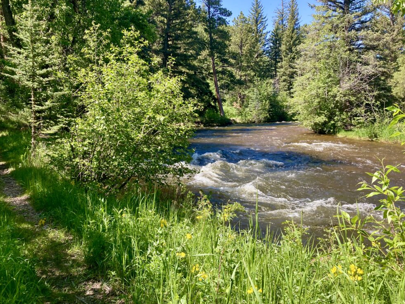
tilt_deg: -5.6
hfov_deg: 61.6
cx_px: 199
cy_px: 152
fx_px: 339
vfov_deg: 48.2
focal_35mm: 29
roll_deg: +1.1
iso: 20
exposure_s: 1/475
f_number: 1.8
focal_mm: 3.99
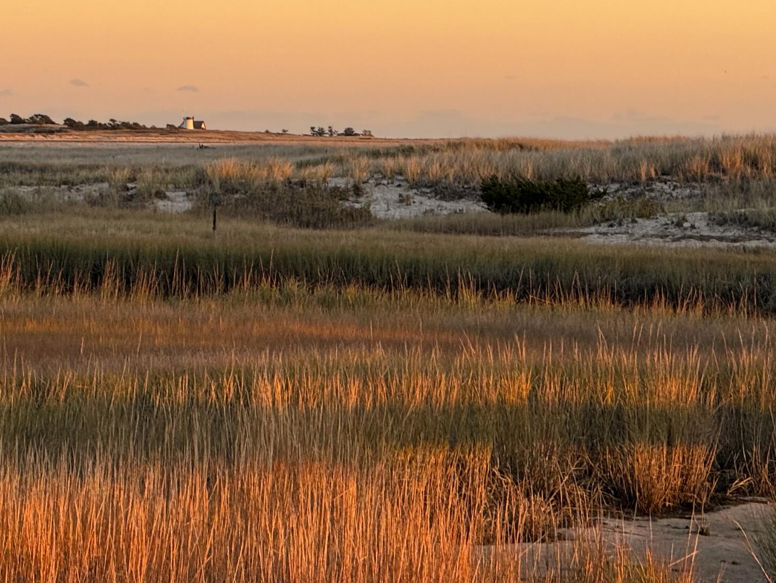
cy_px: 100
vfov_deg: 6.1
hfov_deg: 8.1
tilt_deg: +0.2
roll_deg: -1.3
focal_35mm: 244
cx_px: 374
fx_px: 5471
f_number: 2.8
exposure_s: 1/125
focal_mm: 15.66
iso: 50
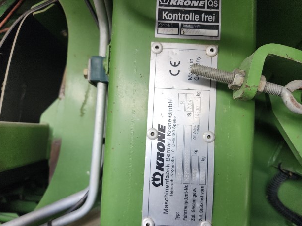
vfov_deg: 56.8
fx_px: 209
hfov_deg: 71.6
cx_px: 152
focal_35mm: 24
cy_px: 117
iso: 125
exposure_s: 1/180
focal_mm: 5.54
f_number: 1.8
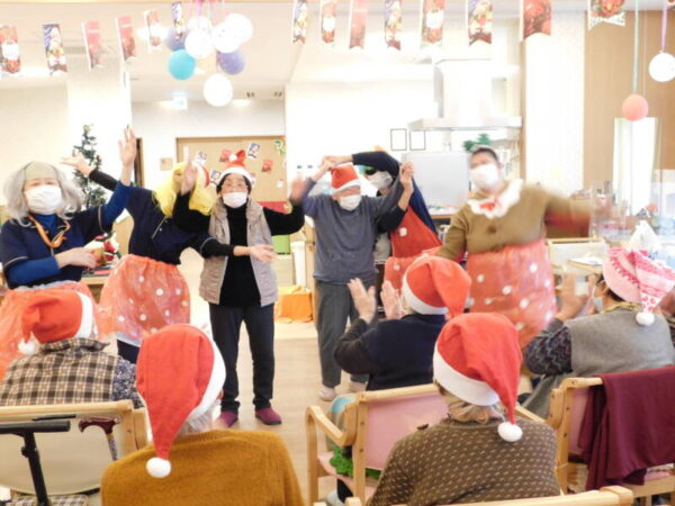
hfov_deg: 46.8
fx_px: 780
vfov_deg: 36.0
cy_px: 253
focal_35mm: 40
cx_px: 338
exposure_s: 1/15
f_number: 3.6
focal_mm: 7.1
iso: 400
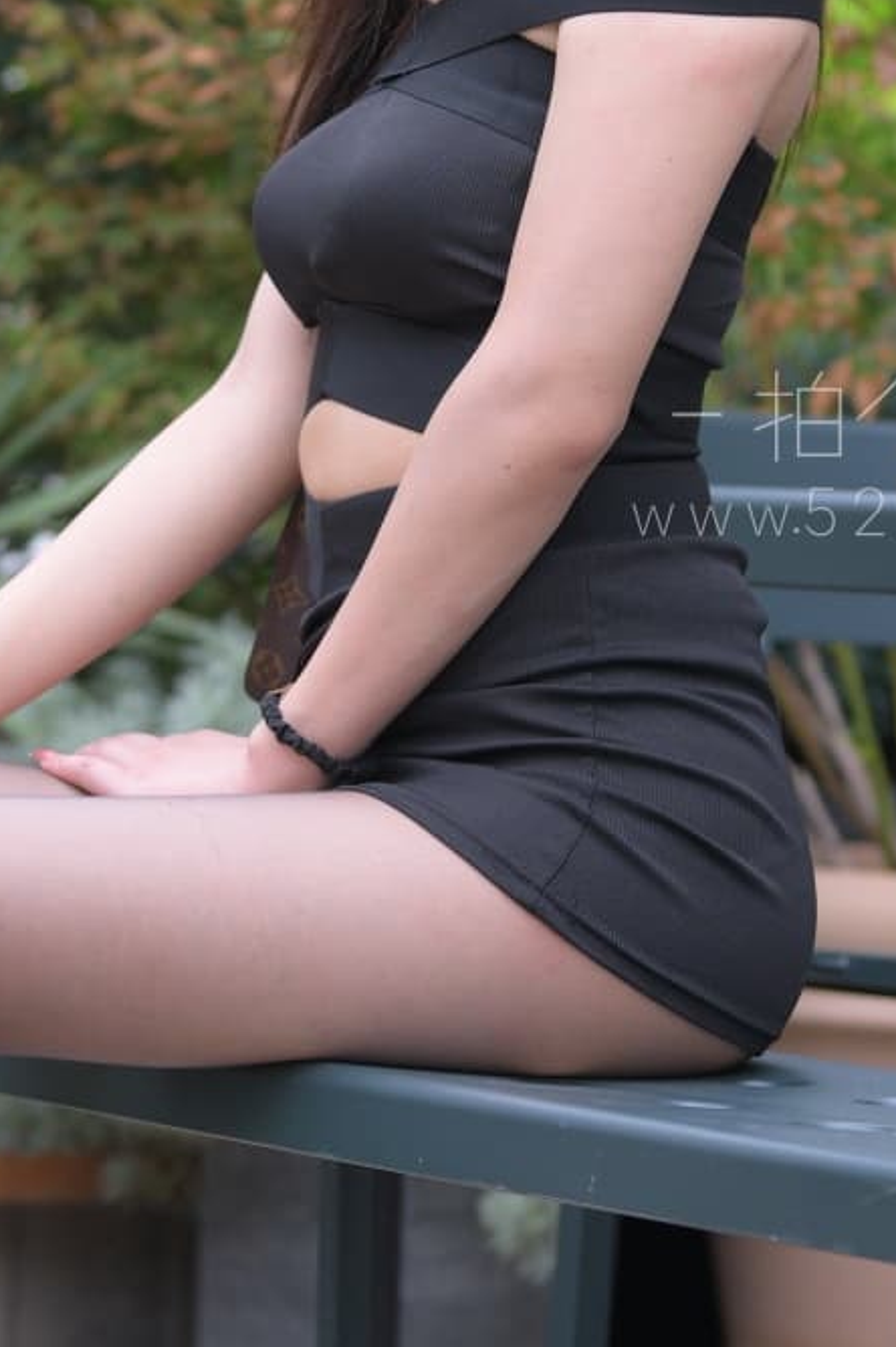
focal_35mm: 189
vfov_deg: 10.9
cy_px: 357
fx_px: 7063
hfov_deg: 7.2
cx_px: 188
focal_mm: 70
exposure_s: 1/400
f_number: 3.2
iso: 450
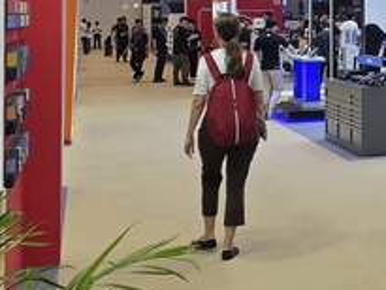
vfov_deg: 19.2
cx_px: 467
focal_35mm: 74
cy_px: -18
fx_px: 826
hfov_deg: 23.9
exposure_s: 1/100
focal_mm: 6.3
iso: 40
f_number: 1.7
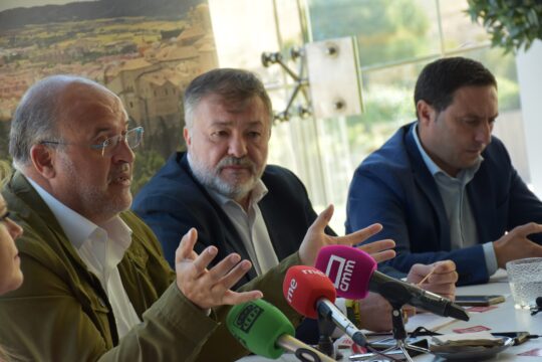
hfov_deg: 16.1
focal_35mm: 128
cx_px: 271
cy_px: 181
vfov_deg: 10.8
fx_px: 1919
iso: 800
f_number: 5.3
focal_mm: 85
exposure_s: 1/250
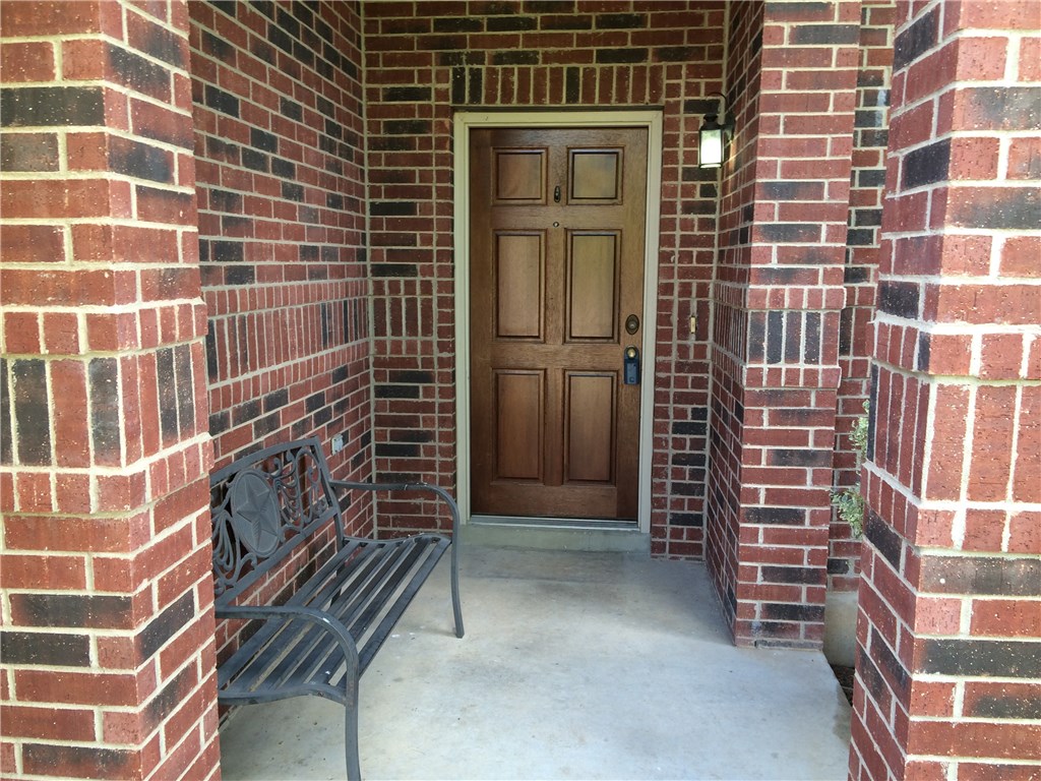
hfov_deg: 60.0
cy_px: 390
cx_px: 520
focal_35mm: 30
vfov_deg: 46.8
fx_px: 902
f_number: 2.2
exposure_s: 1/60
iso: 32
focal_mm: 4.12
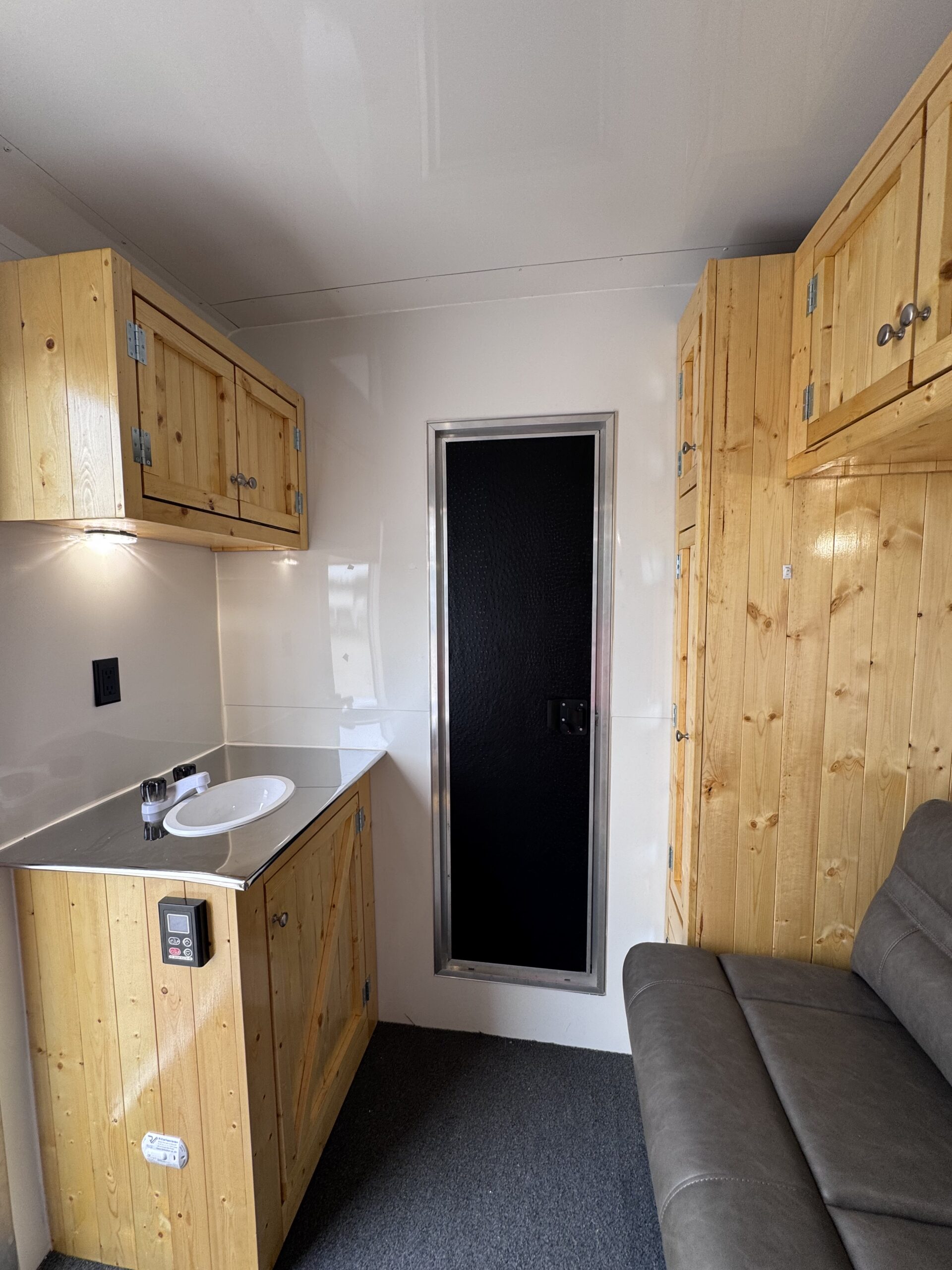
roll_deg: +0.1
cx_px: 476
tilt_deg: -7.2
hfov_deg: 85.7
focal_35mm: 14
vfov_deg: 102.1
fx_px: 513
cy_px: 635
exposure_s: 1/99
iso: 64
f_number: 2.2
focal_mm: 2.22
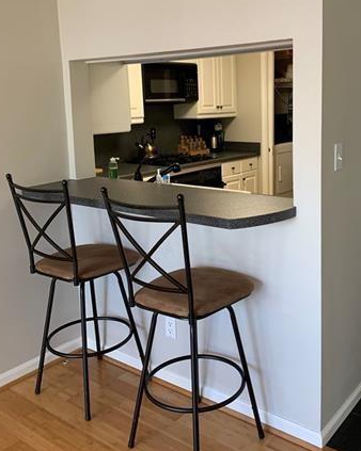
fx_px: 481
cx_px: 232
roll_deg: +0.1
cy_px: 177
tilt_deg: -5.4
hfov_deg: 40.8
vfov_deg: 49.9
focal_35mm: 36
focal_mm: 4.25
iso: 100
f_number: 1.8
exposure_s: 1/60
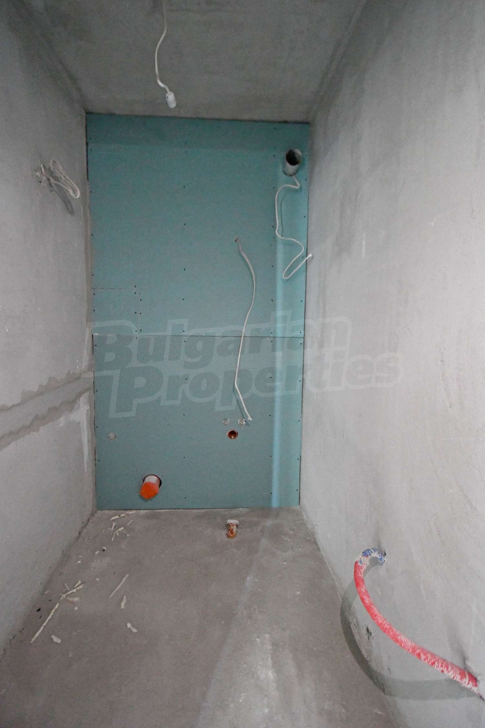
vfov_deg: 100.4
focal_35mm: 15
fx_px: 303
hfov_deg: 77.3
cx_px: 242
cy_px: 364
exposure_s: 1/60
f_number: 3.5
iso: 7200
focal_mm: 10
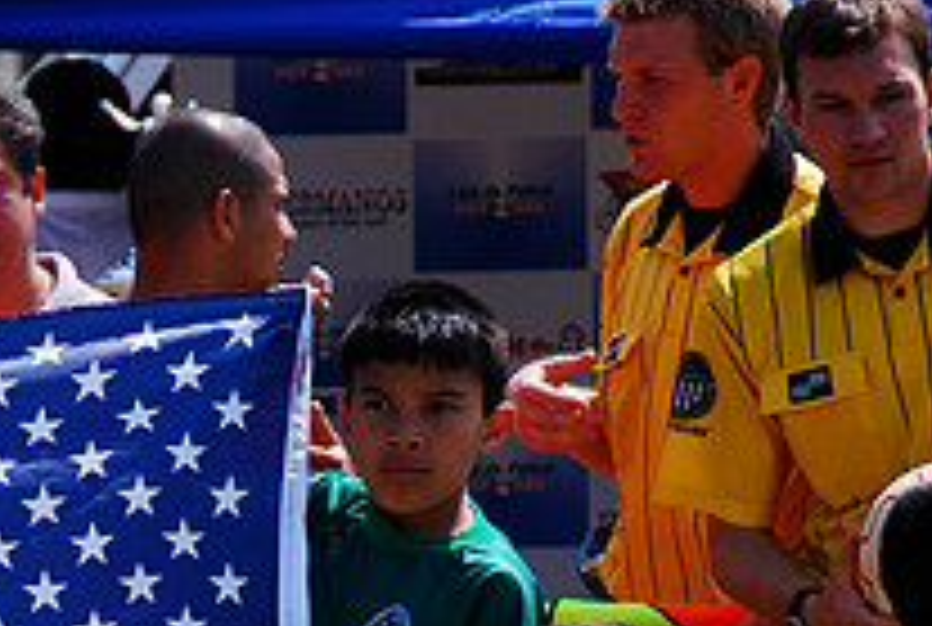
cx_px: -153
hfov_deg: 3.3
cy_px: 788
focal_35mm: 630
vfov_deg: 2.2
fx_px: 16345
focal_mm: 150
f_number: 5.6
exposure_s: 1/250
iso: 100
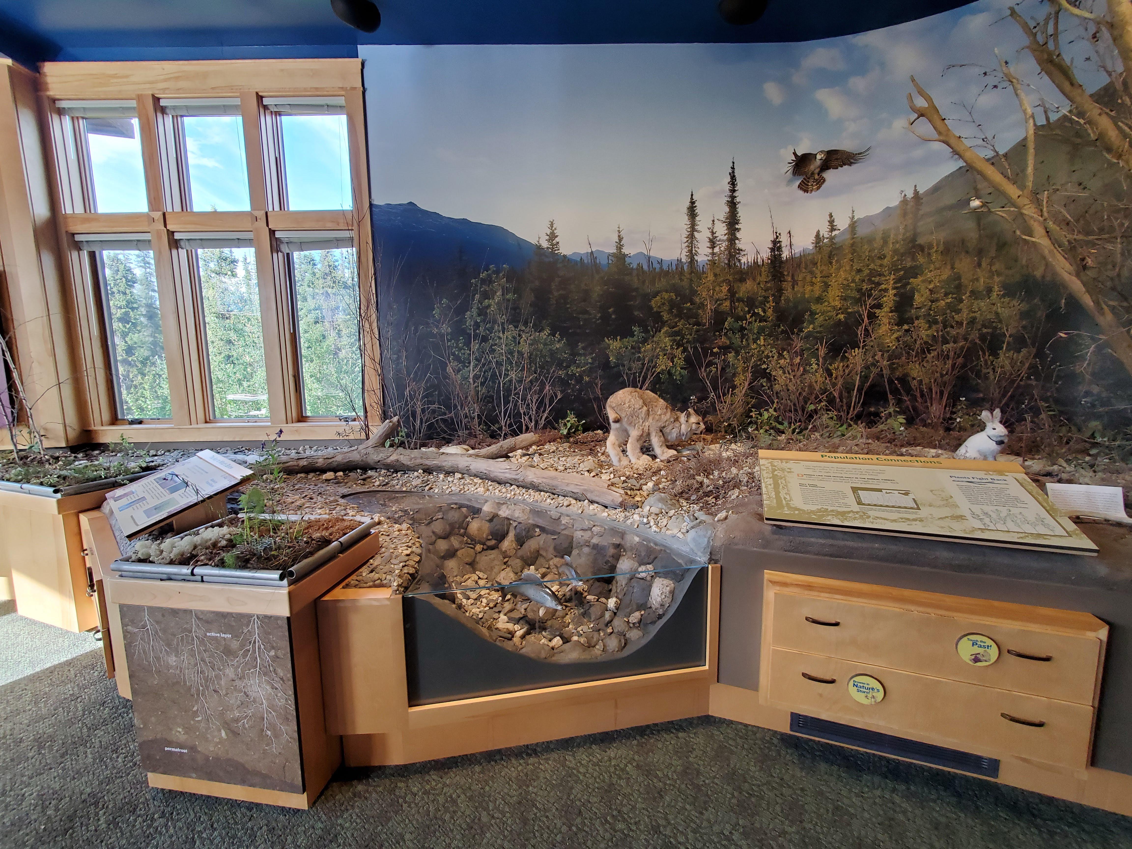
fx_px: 425
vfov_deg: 89.9
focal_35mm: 13
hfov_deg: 106.2
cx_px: 566
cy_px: 424
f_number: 2.2
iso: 160
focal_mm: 1.8
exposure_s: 1/59
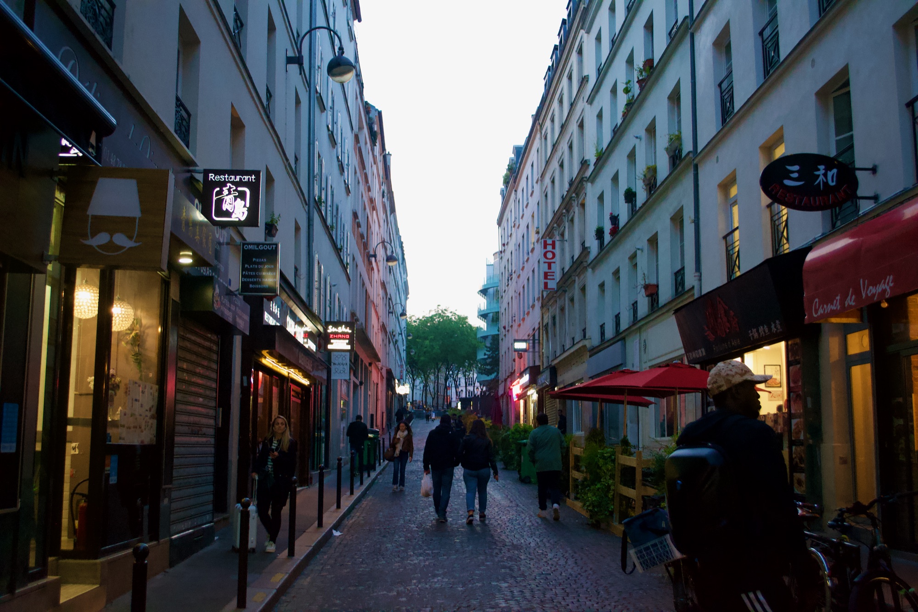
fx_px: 918
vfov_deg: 36.9
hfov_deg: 53.1
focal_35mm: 36
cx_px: 459
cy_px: 306
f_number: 4
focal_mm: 24
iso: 2000
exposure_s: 1/60
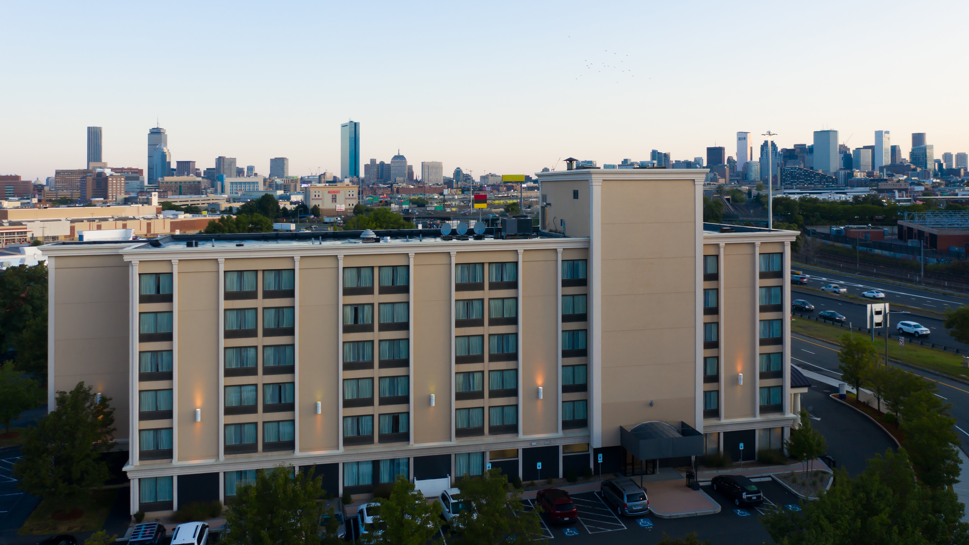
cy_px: 290
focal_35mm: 30
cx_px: 486
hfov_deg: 64.3
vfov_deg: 38.9
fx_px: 771
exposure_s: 1/100
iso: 100
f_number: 4
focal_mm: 10.26
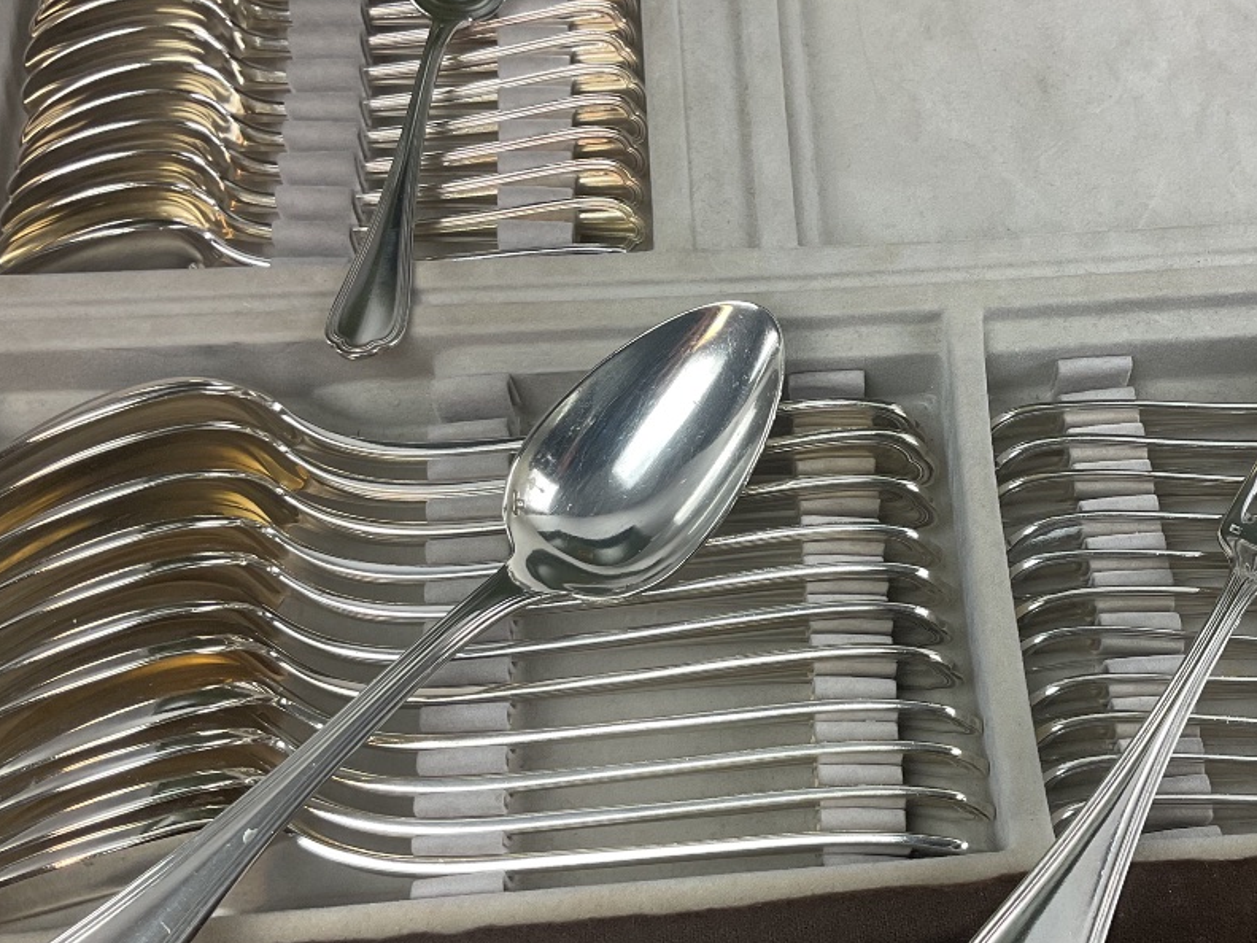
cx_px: 845
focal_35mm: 44
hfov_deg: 42.3
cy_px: 507
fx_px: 1598
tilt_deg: -65.2
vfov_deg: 32.9
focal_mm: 3
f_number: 1.8
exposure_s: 1/100
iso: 64
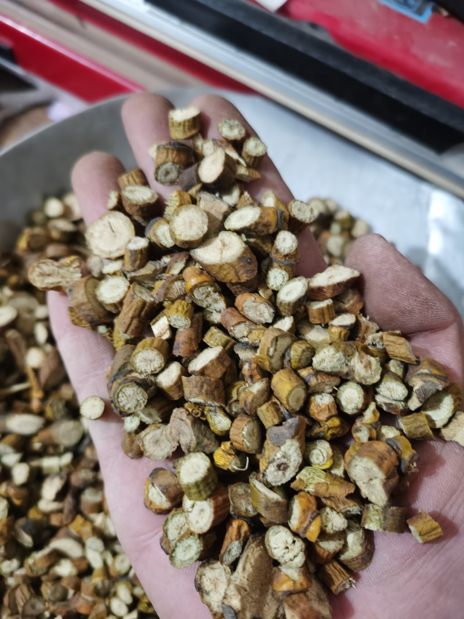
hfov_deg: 51.3
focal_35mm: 27
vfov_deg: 65.3
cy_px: 310
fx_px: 483
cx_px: 232
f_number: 1.8
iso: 640
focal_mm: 5.58
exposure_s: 1/25
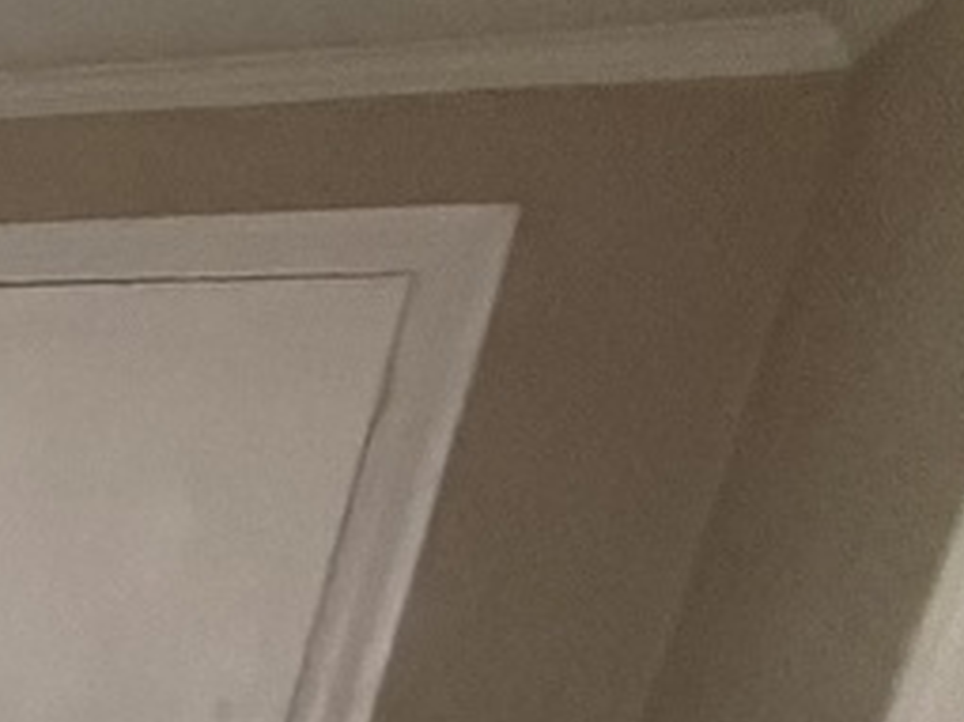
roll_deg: -1.0
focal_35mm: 79
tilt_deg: -16.8
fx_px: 2199
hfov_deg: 12.6
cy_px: 1104
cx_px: -1731
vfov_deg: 16.8
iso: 640
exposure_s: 1/60
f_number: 2.2
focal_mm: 2.22
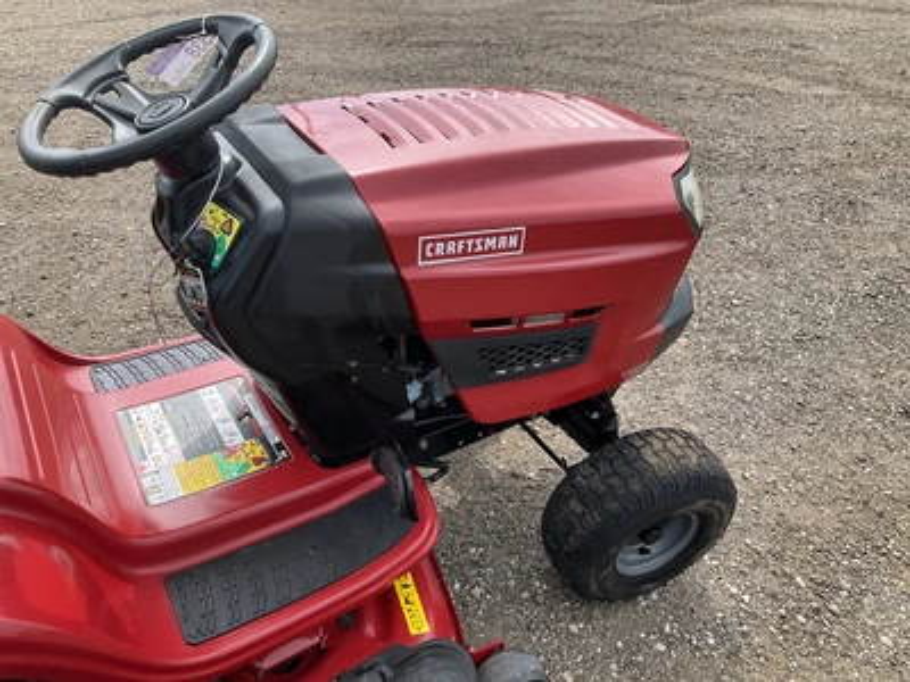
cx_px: 455
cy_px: 341
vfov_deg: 48.2
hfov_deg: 61.7
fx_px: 762
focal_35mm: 29
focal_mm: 3
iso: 25
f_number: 1.8
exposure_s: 1/674
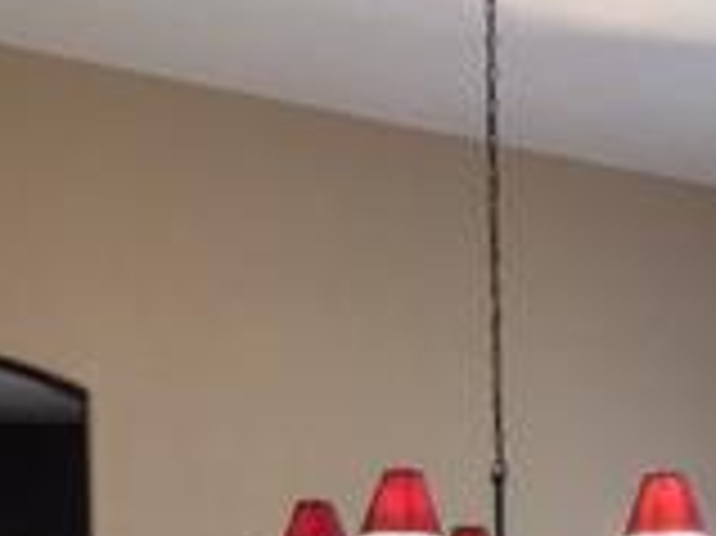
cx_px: 63
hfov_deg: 16.6
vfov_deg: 12.2
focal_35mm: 117
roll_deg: +0.9
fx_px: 2418
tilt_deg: +1.9
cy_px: 748
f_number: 2.2
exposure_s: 1/30
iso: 200
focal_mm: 4.15
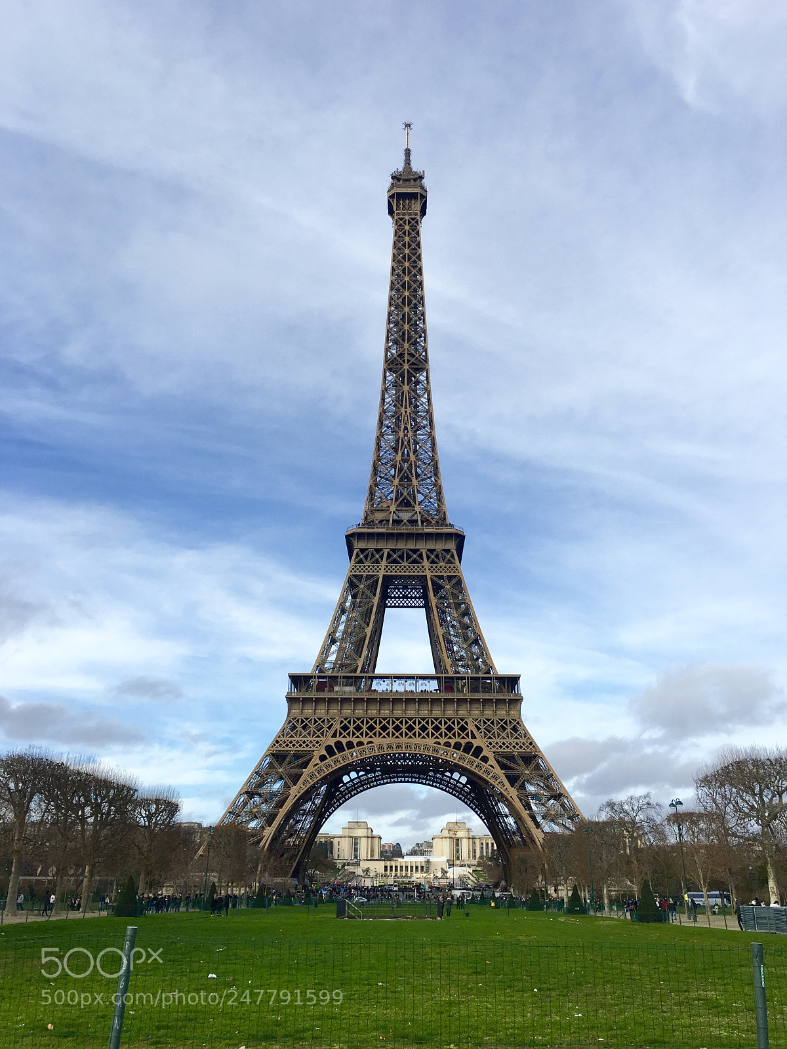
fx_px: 879
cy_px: 524
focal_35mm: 29
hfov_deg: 48.2
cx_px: 394
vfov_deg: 61.7
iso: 25
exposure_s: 1/950
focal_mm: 4.15
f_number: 2.2
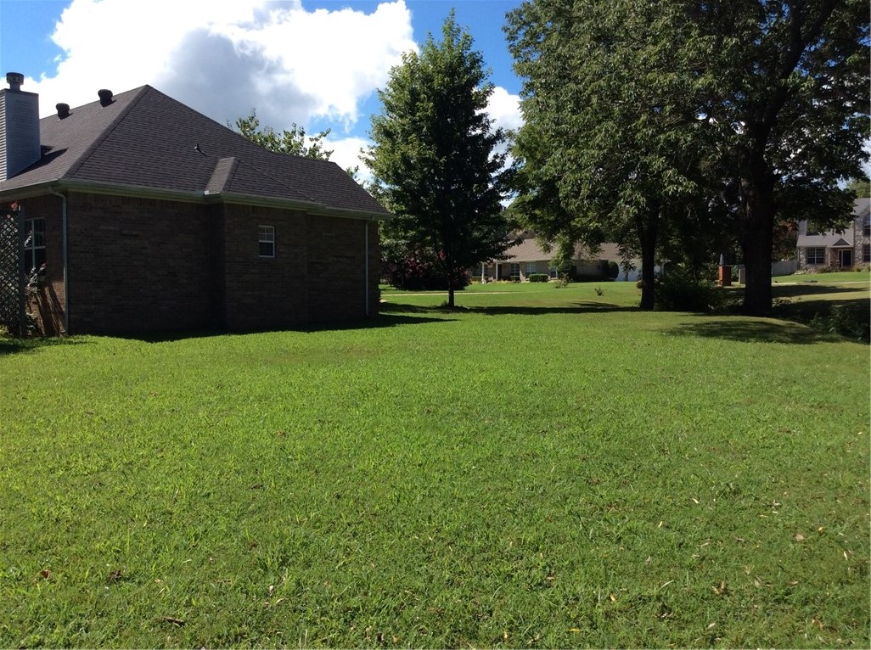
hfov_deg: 56.9
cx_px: 436
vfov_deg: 44.0
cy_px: 325
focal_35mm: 32
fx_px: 804
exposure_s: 1/1079
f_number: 2.4
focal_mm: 3.3
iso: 32
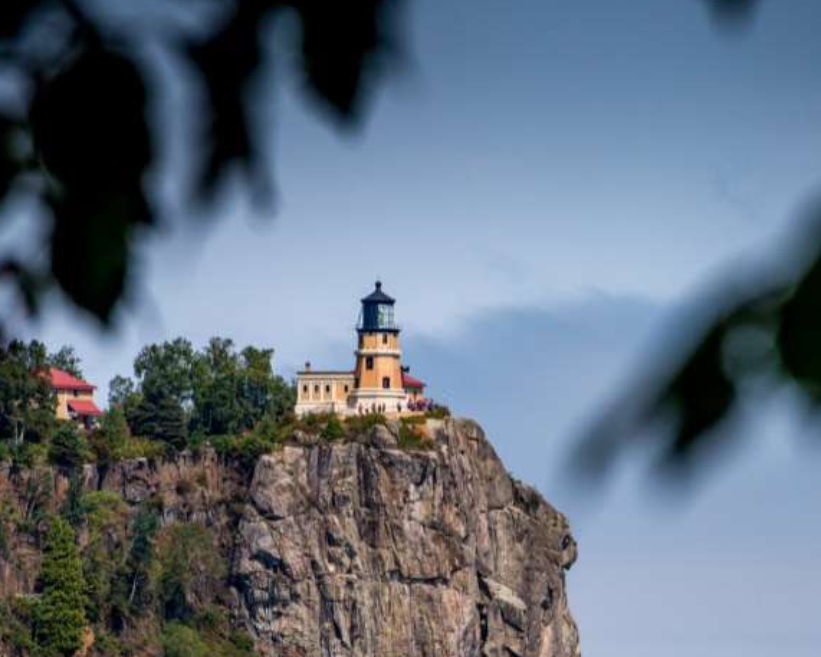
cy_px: 415
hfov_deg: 6.5
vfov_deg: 5.2
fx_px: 7194
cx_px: 584
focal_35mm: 296
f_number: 11
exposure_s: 1/640
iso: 400
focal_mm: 200
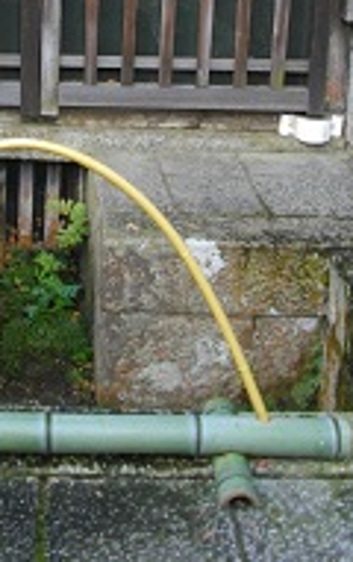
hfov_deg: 18.7
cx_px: 50
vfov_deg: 28.7
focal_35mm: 69
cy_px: 63
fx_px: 1058
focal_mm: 5.7
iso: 200
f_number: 2.9
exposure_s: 1/60
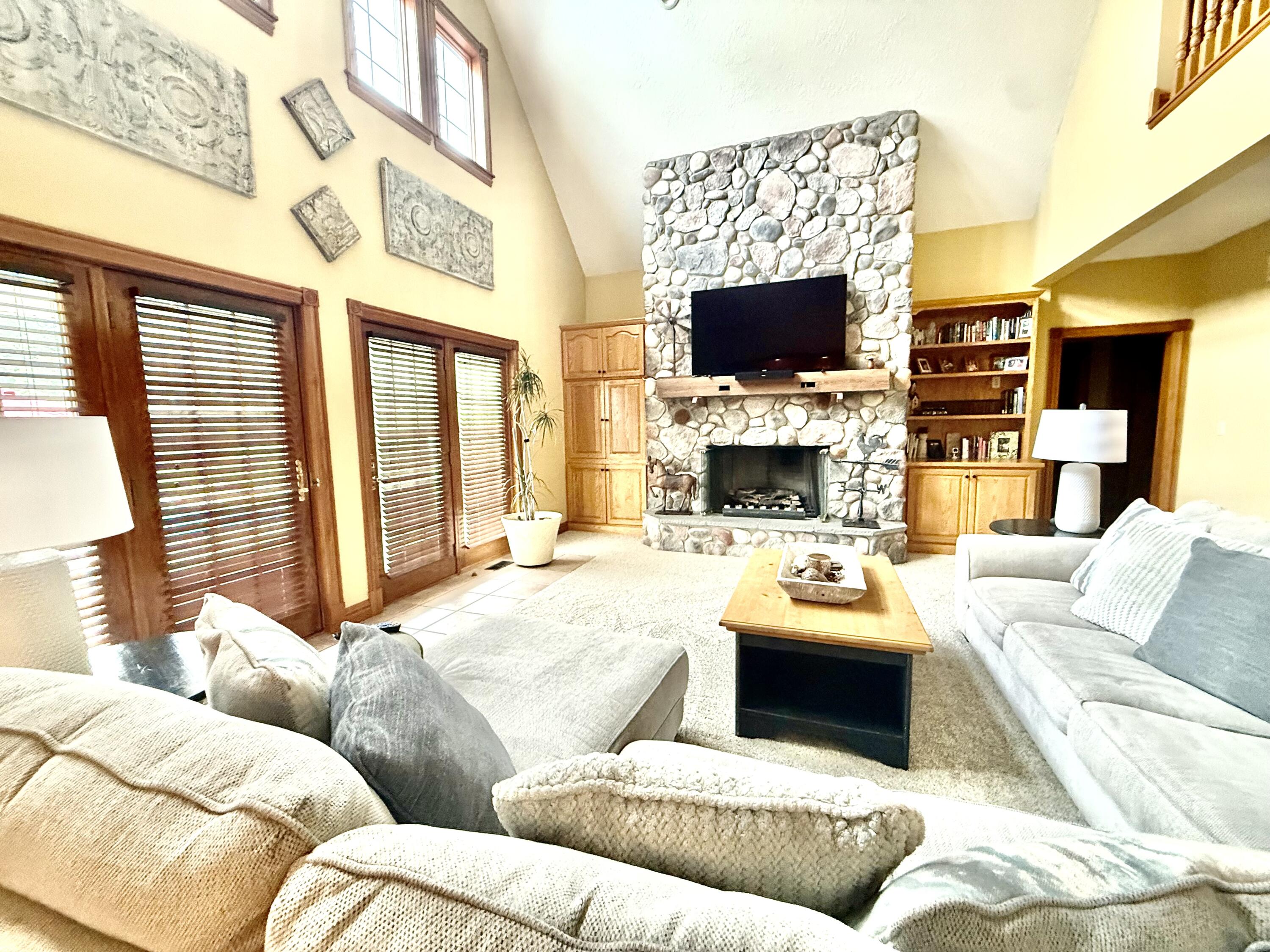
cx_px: 635
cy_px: 476
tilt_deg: -6.9
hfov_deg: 102.1
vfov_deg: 85.7
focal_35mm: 14
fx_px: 514
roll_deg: +0.9
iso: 500
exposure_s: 1/60
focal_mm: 2.22
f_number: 2.2
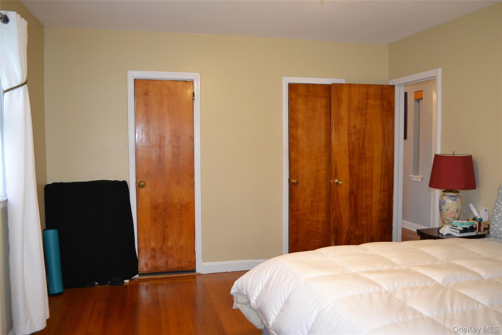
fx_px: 418
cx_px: 251
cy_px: 168
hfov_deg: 61.9
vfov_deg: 43.6
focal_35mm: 30
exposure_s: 1/60
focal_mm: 20
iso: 1000
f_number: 3.8
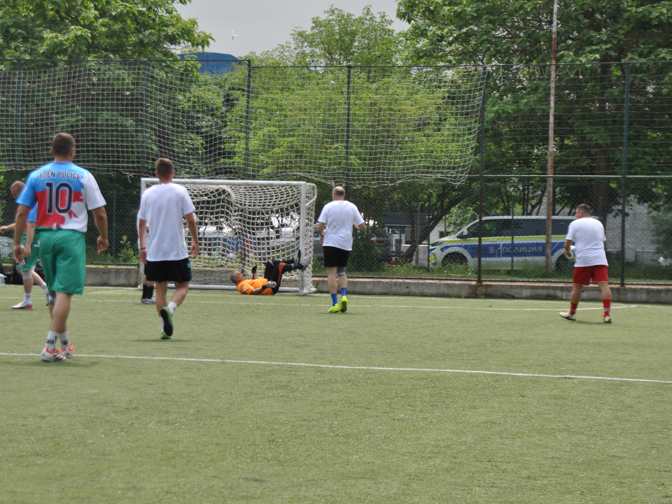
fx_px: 2194
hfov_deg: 17.4
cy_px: 241
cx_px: 279
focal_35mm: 113
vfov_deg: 13.1
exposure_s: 1/500
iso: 200
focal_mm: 62
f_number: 5.6
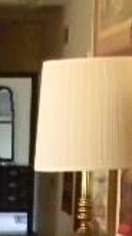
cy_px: 317
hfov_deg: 6.1
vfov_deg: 11.0
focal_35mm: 191
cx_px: -164
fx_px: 1191
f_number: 3.5
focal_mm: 5
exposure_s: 1/34.8
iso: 755
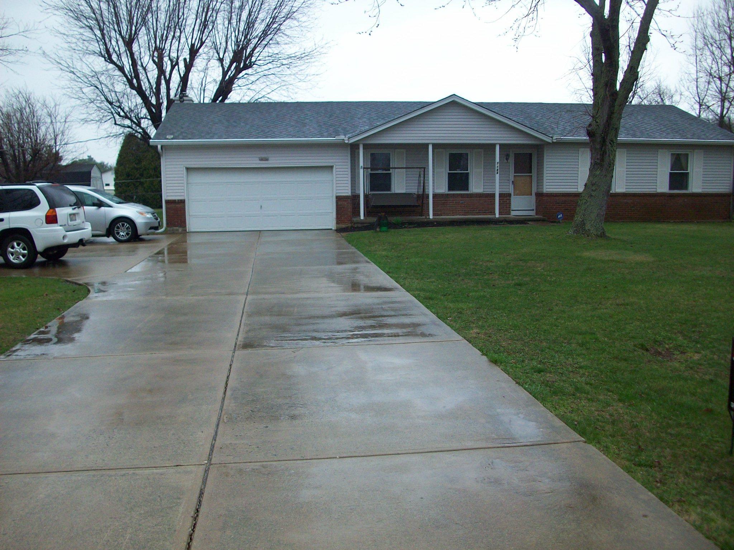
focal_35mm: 34
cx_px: 367
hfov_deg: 54.0
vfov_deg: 41.8
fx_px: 721
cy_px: 275
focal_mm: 5.7
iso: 80
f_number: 2.8
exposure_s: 1/259
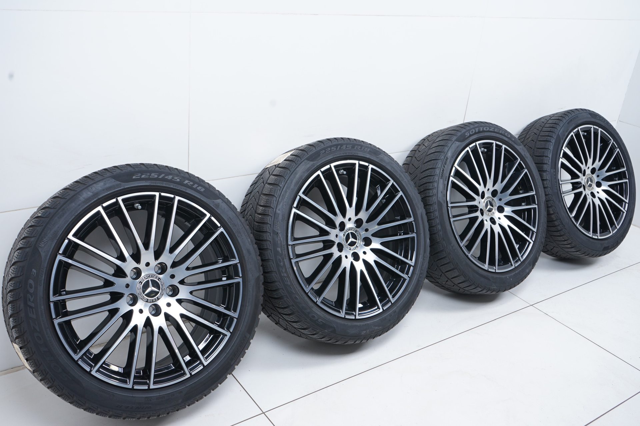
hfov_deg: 55.8
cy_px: 213
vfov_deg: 38.8
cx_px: 320
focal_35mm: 34
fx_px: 604
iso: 250
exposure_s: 1/125
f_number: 7.1
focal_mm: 34
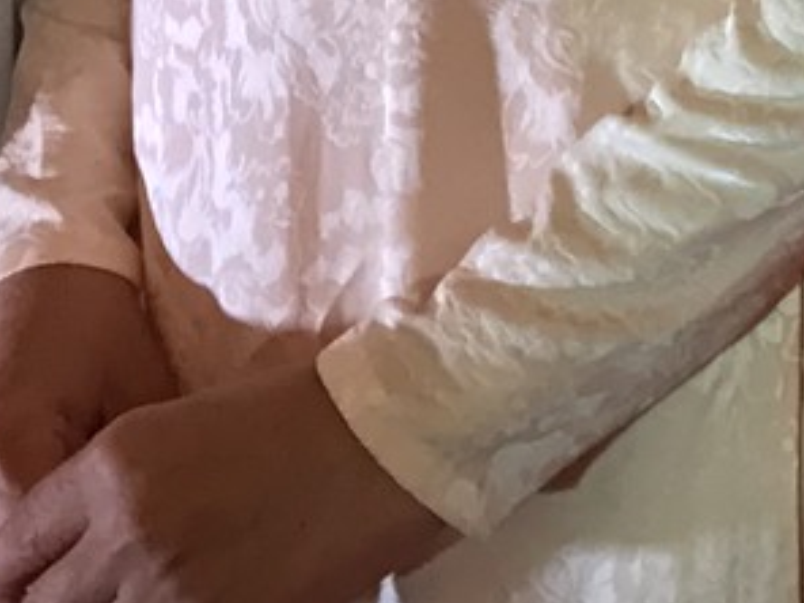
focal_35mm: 189
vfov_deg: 6.9
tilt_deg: -4.3
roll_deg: +1.5
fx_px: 4390
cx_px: 1594
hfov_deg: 9.8
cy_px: -1358
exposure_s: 1/42
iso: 20
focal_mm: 3.99
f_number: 1.8
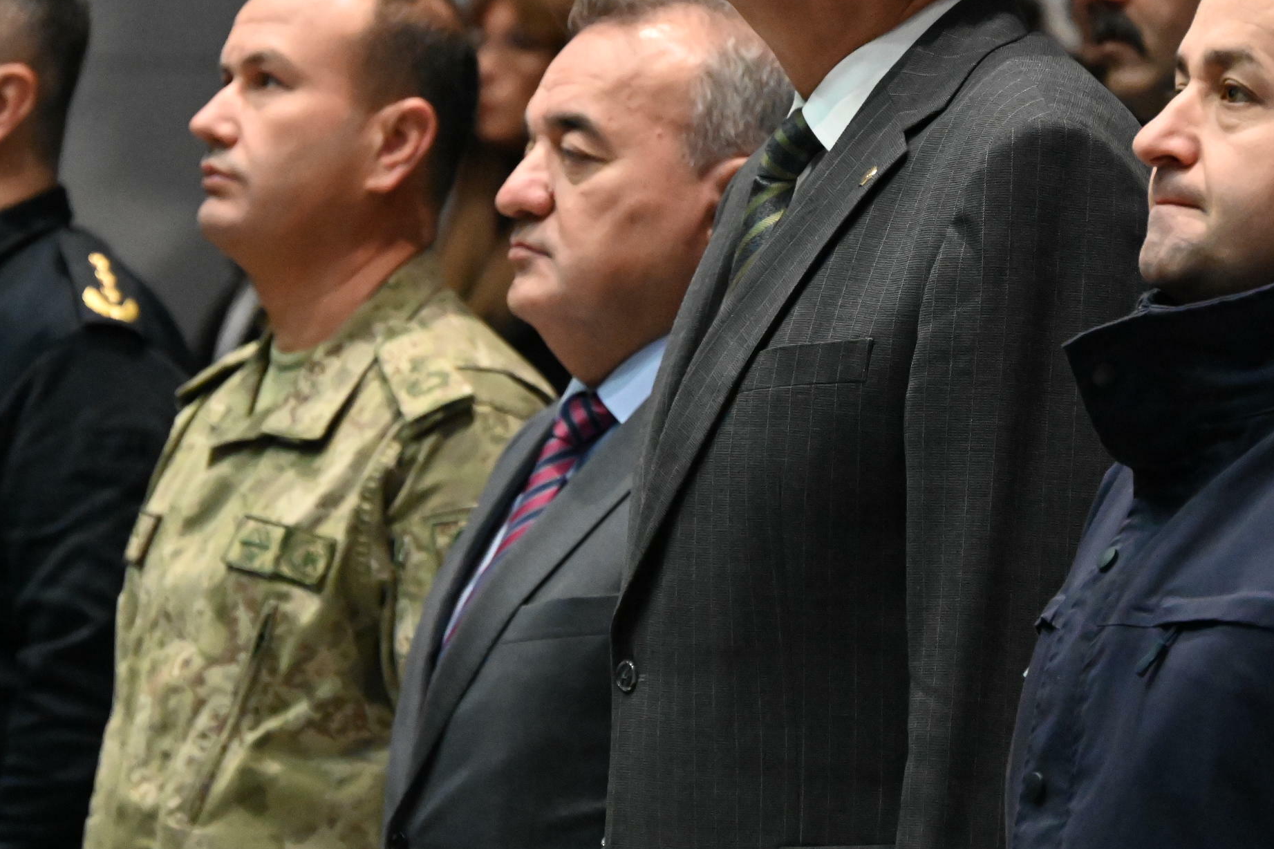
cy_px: 206
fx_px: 9871
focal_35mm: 279
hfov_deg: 7.4
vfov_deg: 4.9
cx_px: 744
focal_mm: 170
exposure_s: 1/125
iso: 16000
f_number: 6.3
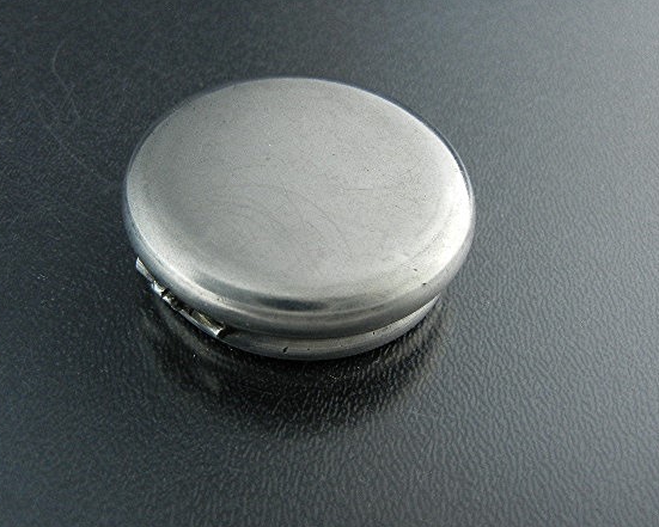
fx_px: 995
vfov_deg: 29.7
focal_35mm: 51
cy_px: 241
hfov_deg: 36.6
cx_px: 307
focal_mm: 8.1
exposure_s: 1/21.7
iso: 400
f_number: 3.8
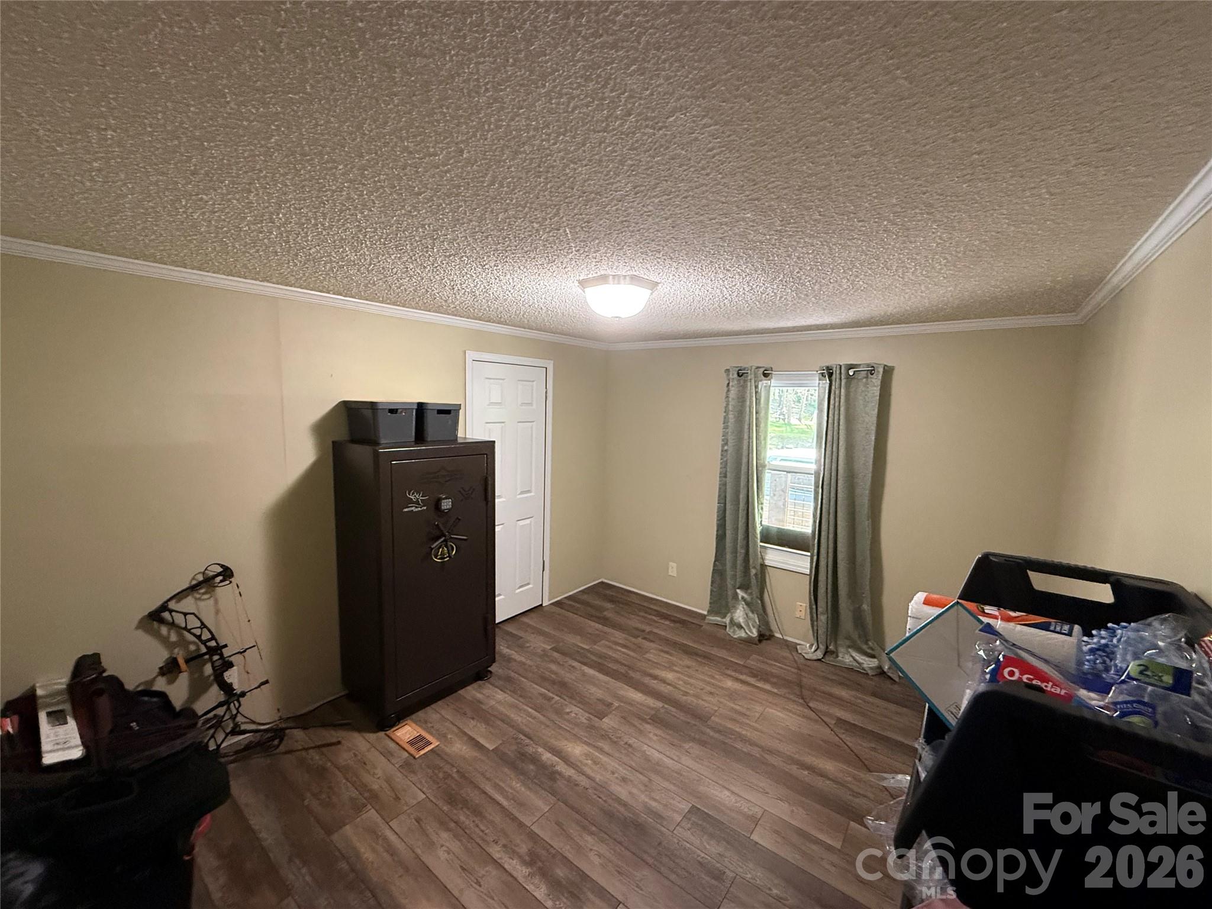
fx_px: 490
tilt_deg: -5.7
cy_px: 454
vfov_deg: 85.7
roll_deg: -0.8
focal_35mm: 14
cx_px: 606
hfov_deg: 102.1
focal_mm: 2.22
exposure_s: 1/60
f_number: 2.2
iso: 640
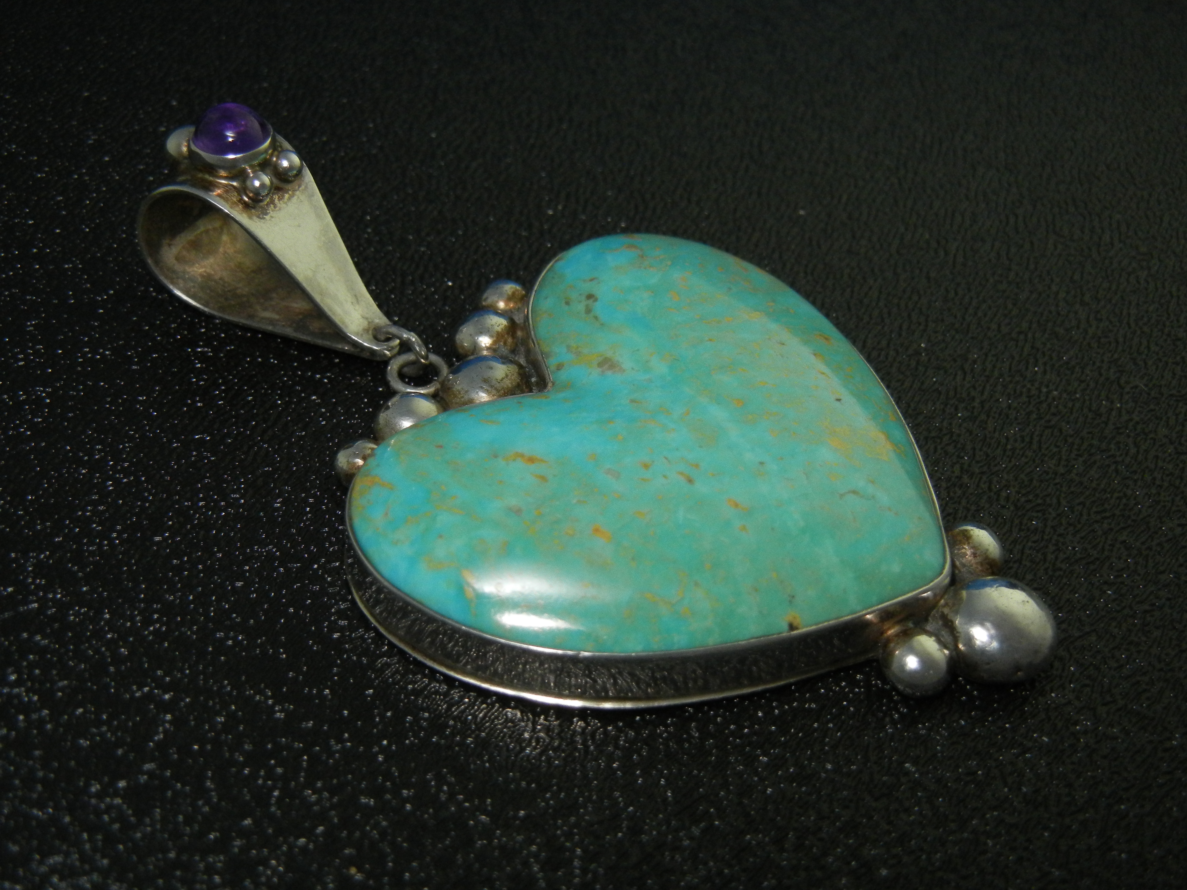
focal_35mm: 52
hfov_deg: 36.8
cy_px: 445
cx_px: 594
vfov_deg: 28.0
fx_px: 1783
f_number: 7.8
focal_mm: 9.3
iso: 461
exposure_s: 1/30
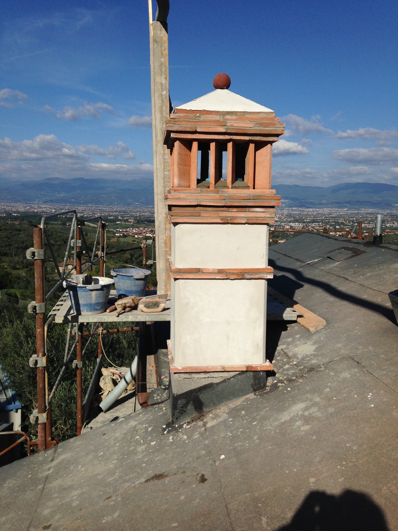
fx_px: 506
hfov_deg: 42.9
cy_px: 266
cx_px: 199
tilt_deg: -8.7
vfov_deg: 55.4
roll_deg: -0.4
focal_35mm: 33
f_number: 2.4
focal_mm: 4.12
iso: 50
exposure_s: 1/3876
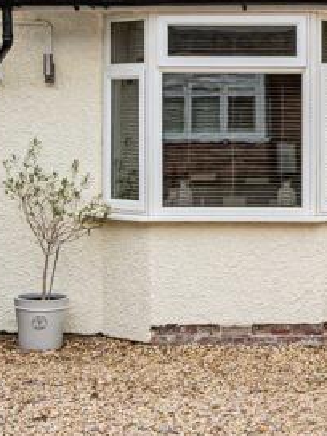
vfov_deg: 17.9
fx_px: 1323
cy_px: -73
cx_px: 441
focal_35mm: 105
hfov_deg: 13.5
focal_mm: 29
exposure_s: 1/160
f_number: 11
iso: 400
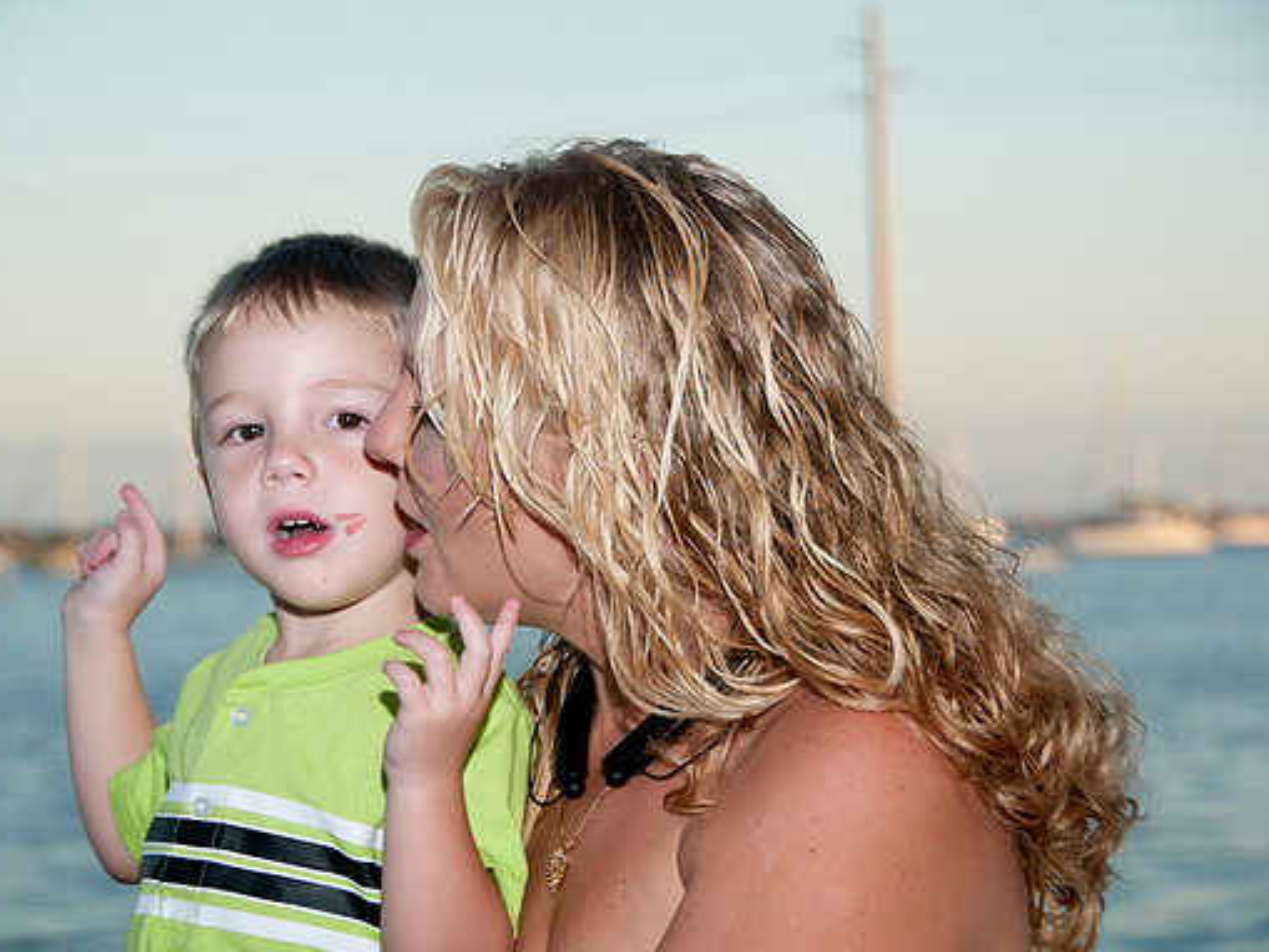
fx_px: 4510
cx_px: 611
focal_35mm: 123
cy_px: 475
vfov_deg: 12.1
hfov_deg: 16.0
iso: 100
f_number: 5.6
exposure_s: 1/250
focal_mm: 75
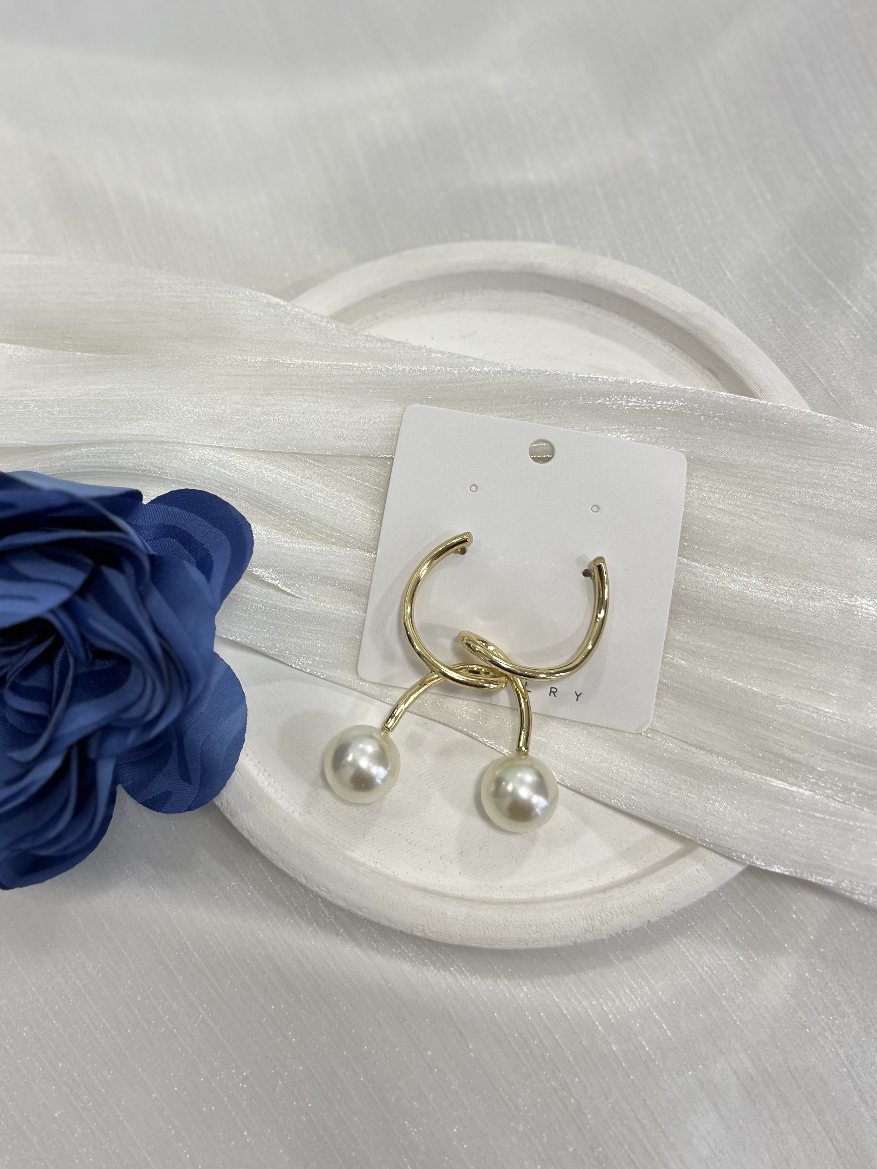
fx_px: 1115
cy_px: 546
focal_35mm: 33
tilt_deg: -75.0
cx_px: 361
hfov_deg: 42.8
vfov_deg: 55.3
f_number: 1.6
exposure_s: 1/100
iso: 32
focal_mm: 5.1
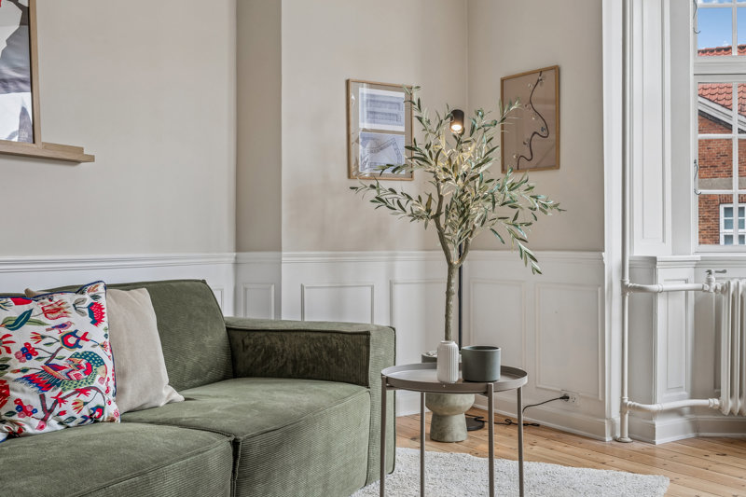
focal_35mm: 39
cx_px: 373
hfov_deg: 49.6
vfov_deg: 34.2
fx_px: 808
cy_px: 248
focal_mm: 39
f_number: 9
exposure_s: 1/8
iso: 160
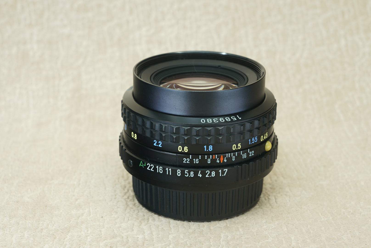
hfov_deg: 26.6
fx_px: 784
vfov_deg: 18.0
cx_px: 186
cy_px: 124
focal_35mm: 76
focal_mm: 51
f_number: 9
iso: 100
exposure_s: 1.3
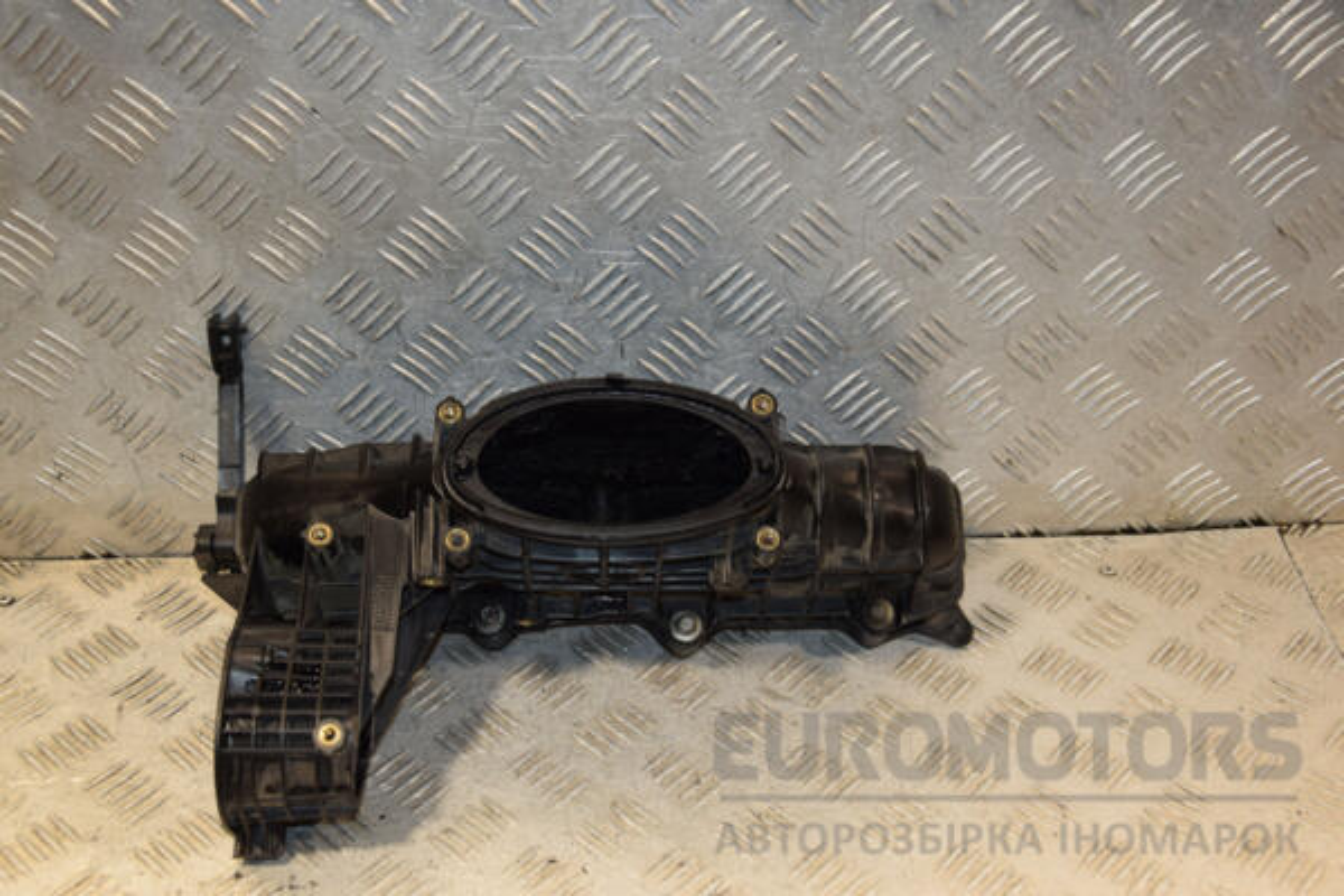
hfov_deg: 41.1
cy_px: 448
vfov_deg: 28.1
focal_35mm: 48
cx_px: 672
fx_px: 1792
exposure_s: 1/200
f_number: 5
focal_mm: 32
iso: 800
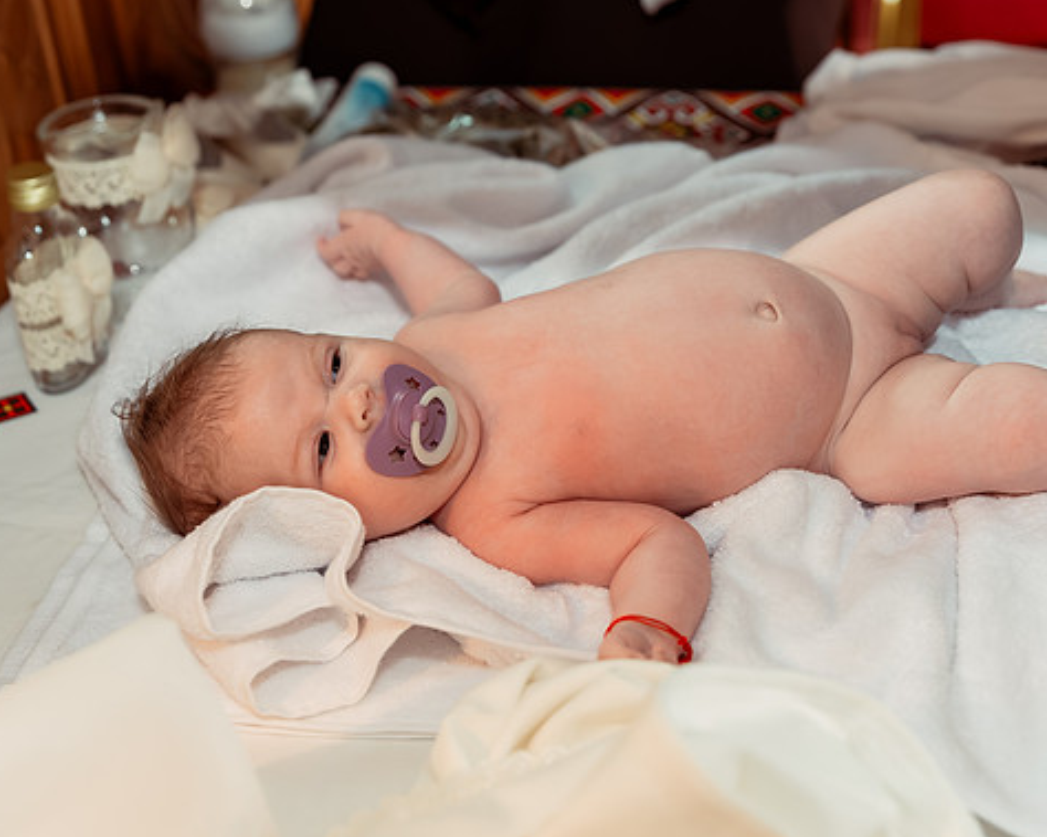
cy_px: 461
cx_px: 487
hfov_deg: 31.4
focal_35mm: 60
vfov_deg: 25.4
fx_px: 1859
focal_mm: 46
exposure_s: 1/250
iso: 3200
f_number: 3.5
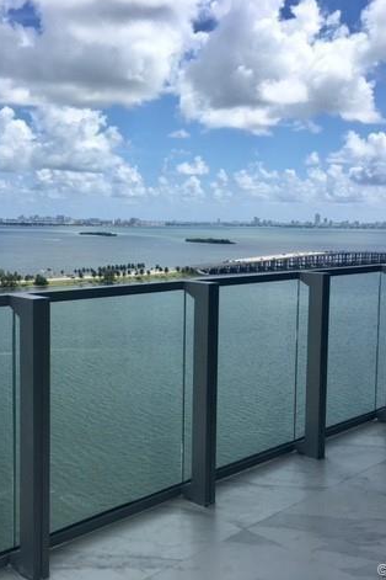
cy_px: 286
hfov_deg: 32.5
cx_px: 151
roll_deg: -2.1
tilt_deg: -4.2
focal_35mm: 41
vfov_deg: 47.4
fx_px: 659
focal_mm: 4.15
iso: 25
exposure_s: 1/1972
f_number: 2.2
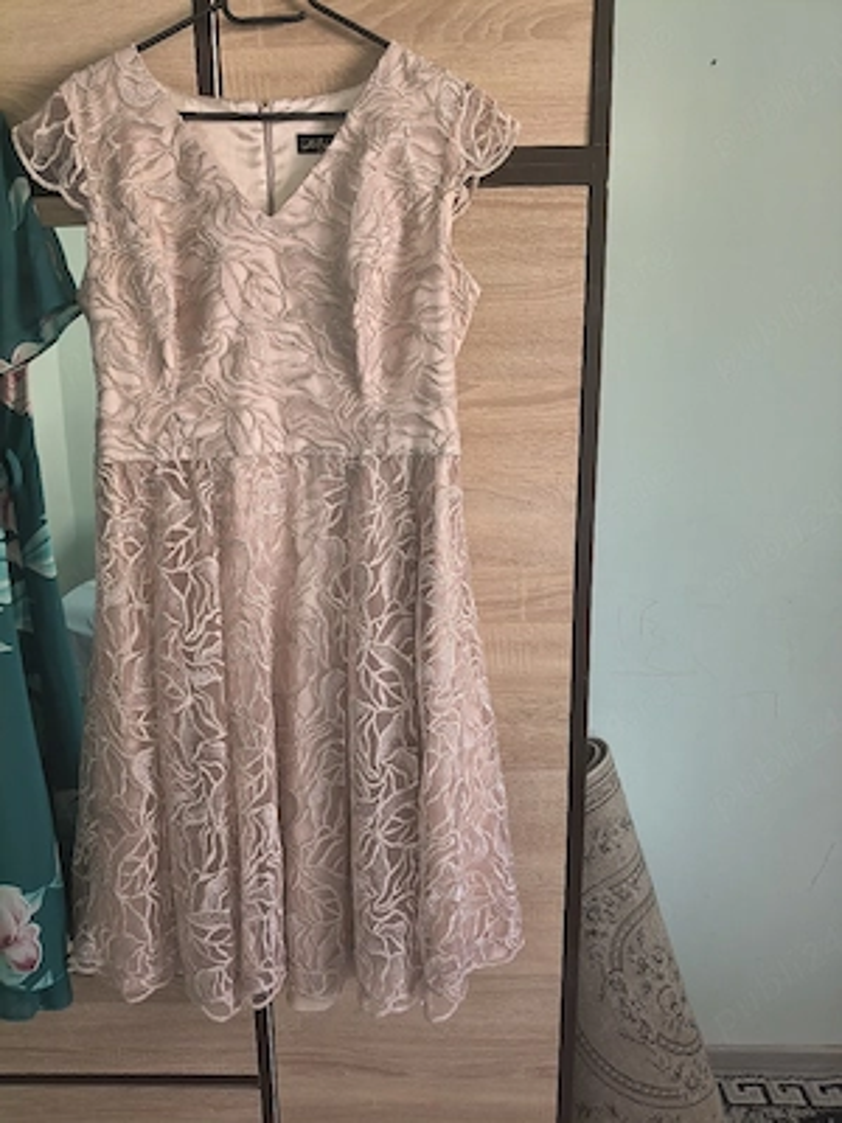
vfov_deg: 67.3
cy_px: 562
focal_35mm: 26
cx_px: 421
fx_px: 843
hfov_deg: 53.1
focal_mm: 4.81
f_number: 1.8
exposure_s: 1/50.3
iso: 815
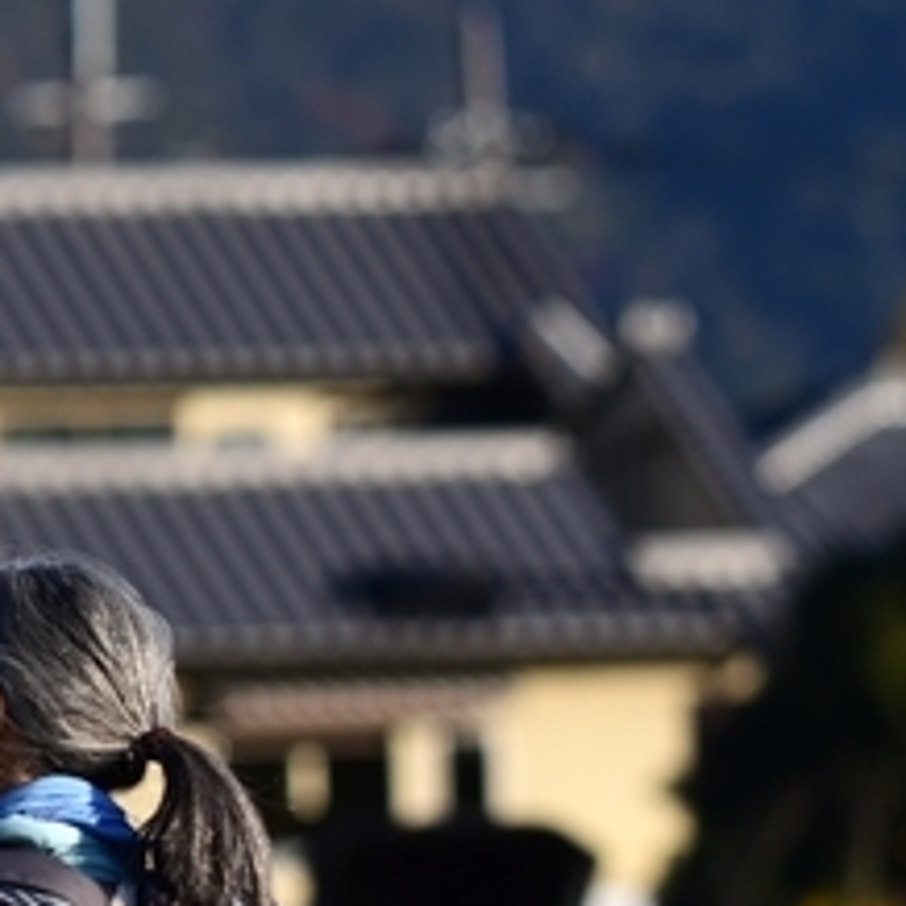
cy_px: 765
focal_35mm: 631
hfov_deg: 2.8
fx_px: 18685
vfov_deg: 2.8
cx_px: 1500
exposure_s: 1/1250
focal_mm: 135
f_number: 3.5
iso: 100
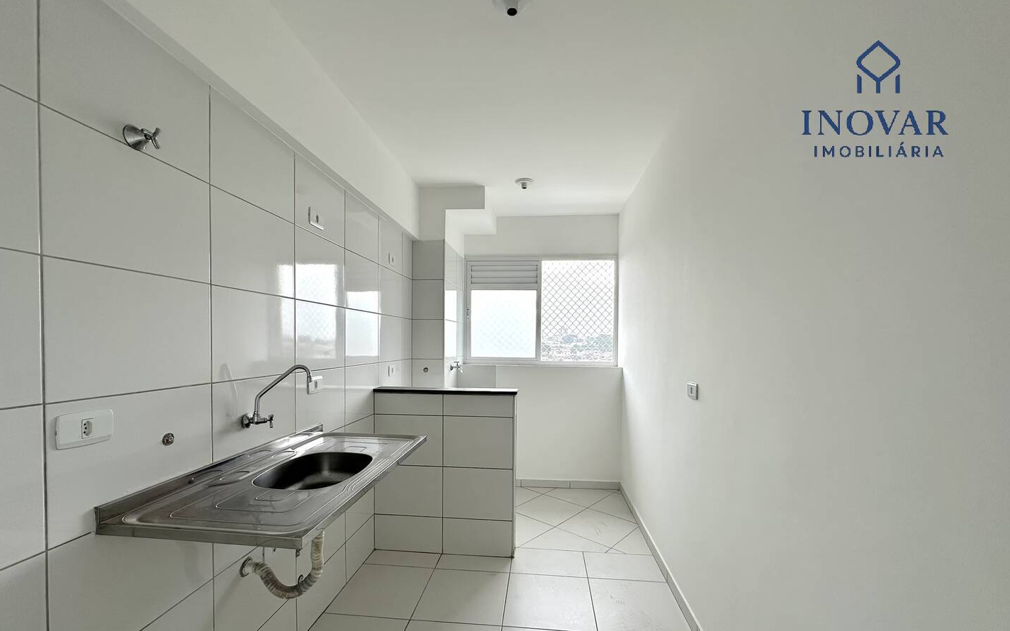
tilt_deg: -1.5
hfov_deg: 101.5
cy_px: 351
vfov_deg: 74.5
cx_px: 503
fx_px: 413
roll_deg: -0.9
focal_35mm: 15
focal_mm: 2.22
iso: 40
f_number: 2.2
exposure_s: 1/316
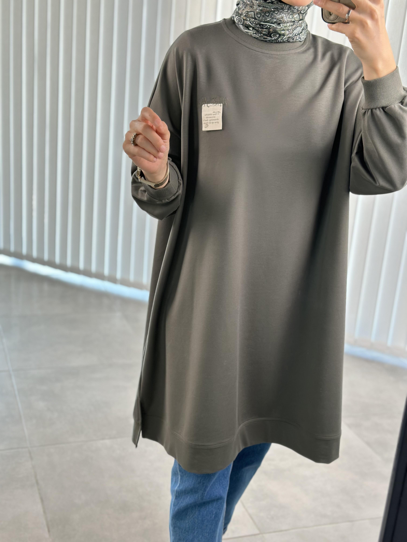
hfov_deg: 30.3
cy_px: 271
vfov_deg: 39.7
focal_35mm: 48
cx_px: 204
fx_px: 752
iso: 64
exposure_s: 1/128
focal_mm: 6.86
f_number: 1.78
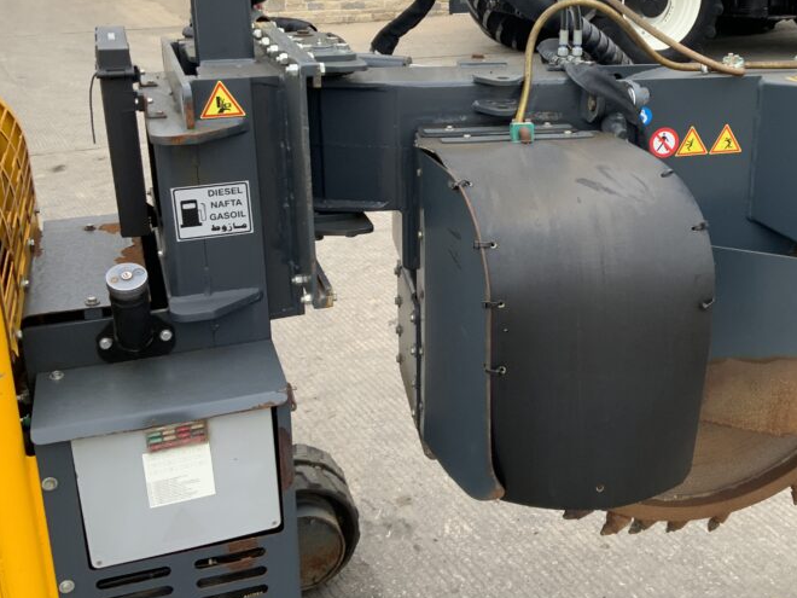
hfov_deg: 41.5
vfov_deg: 32.0
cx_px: 539
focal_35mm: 45
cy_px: 226
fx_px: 1036
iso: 40
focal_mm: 3
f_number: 1.8
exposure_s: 1/122
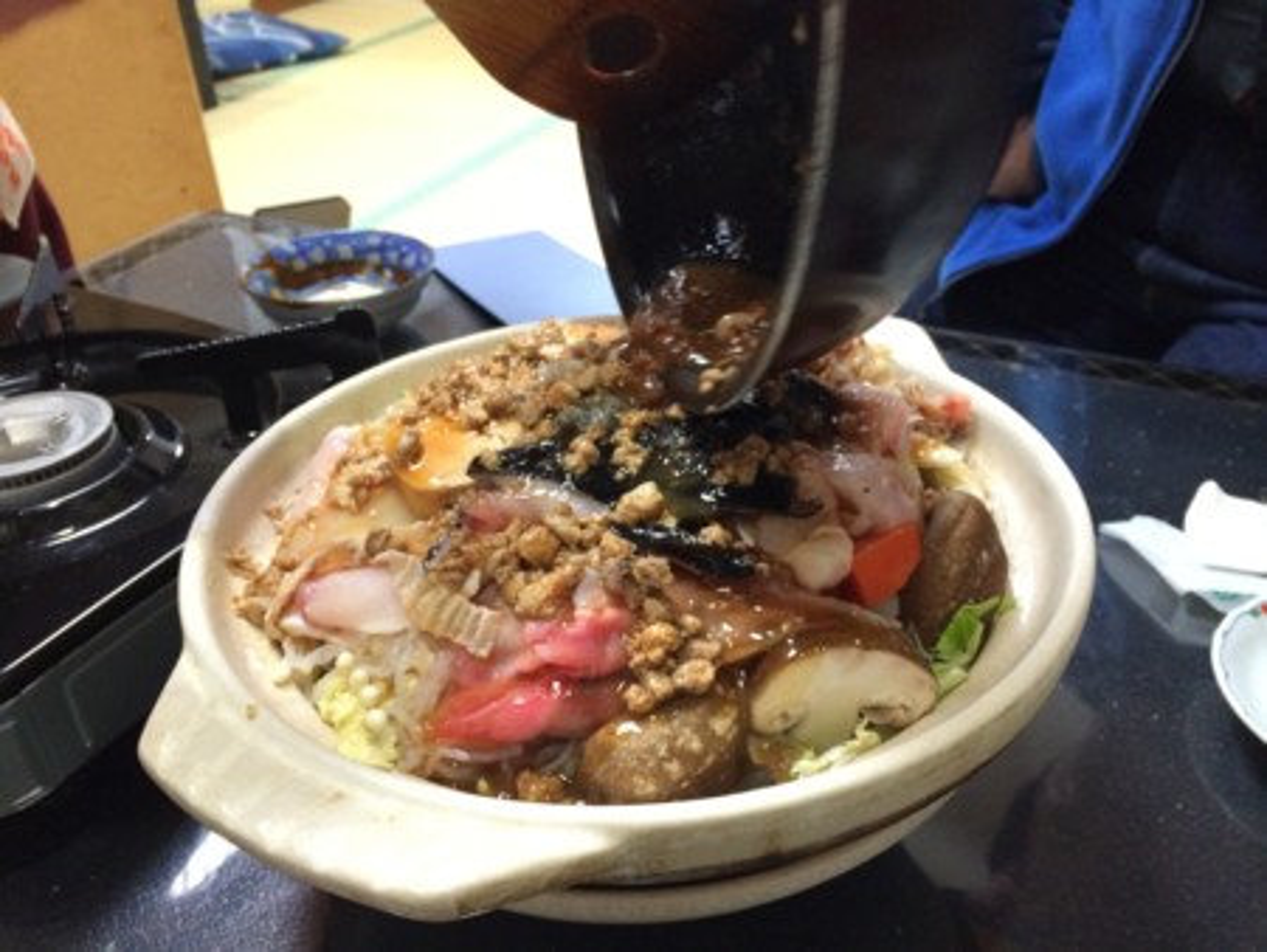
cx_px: 634
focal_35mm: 30
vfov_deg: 46.8
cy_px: 476
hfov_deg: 59.9
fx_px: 1099
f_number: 2.2
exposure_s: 1/20
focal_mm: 4.12
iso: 320
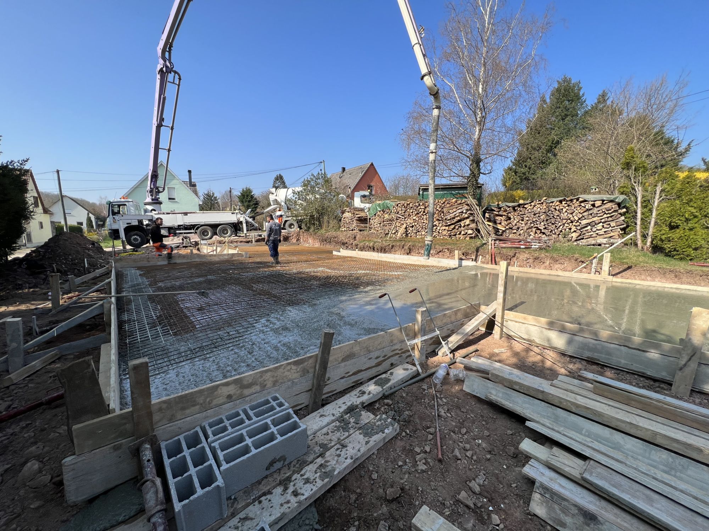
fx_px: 266
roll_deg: -0.8
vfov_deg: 89.9
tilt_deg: -7.7
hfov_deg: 106.2
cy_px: 266
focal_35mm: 13
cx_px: 354
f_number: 1.8
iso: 32
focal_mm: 1.57
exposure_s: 1/1096
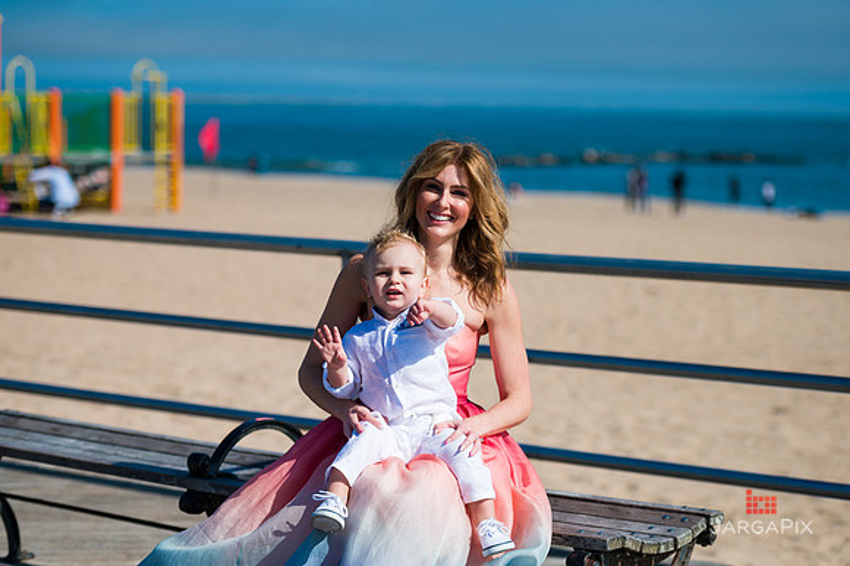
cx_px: 425
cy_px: 283
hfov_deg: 20.4
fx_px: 2360
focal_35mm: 100
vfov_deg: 13.7
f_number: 3.2
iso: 200
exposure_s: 1/6400
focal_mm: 100
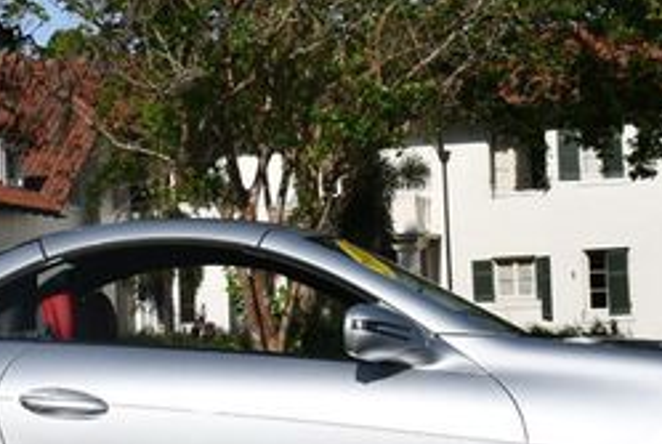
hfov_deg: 17.3
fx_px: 2174
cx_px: 298
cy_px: 247
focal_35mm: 118
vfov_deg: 11.7
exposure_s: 1/400
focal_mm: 23
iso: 100
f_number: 10
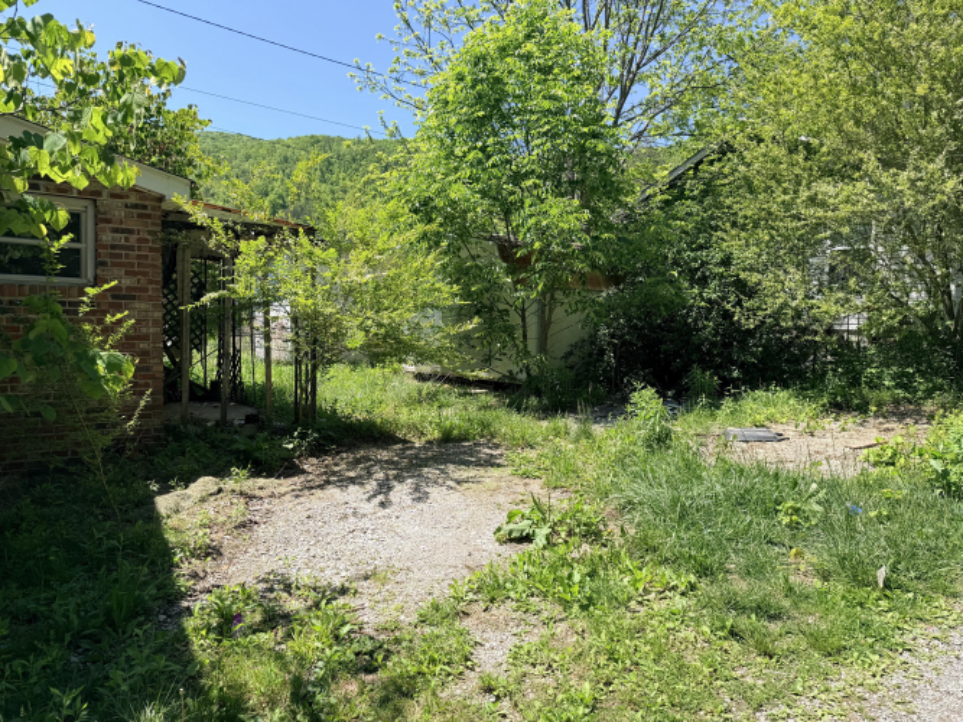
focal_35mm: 24
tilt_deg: -2.7
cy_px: 361
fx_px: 668
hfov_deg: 71.6
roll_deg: -0.9
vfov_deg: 56.8
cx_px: 482
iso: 80
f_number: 1.78
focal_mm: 6.76
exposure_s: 1/2525
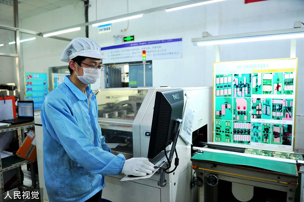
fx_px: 228
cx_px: 152
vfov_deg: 47.9
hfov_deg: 67.4
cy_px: 101
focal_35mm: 27
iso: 1800
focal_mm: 27
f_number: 3.2
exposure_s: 1/250
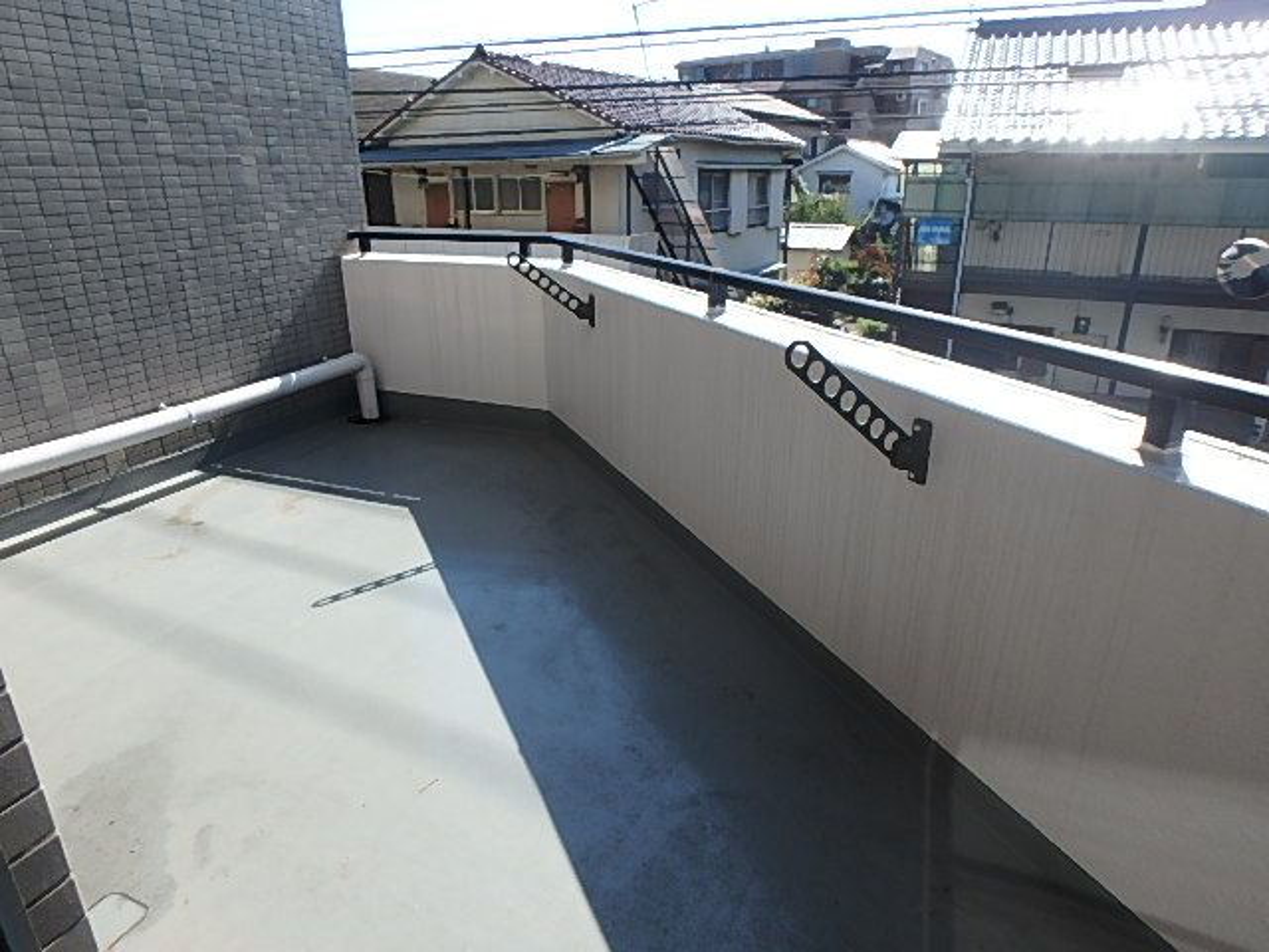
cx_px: 634
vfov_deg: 63.4
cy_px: 476
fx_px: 770
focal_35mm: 21
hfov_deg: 79.0
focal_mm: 3.7
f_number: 3.5
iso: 125
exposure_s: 1/640
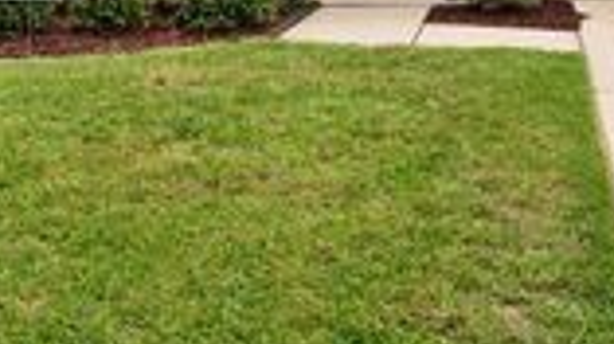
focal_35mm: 61
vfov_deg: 16.9
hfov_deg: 32.4
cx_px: 559
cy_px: -233
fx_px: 998
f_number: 8
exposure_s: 1/125
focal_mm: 18.4
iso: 100
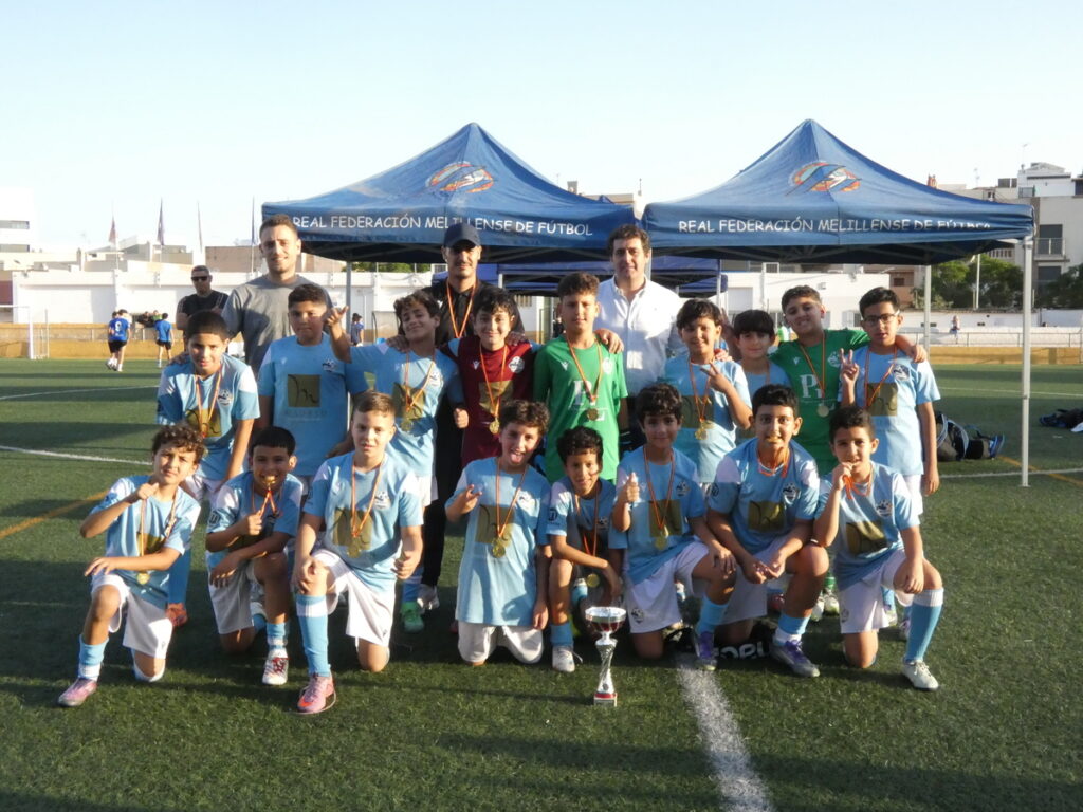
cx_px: 542
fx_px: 1220
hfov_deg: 47.9
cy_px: 406
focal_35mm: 39
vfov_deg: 36.8
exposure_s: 1/800
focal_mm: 7.1
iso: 800
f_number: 5.6
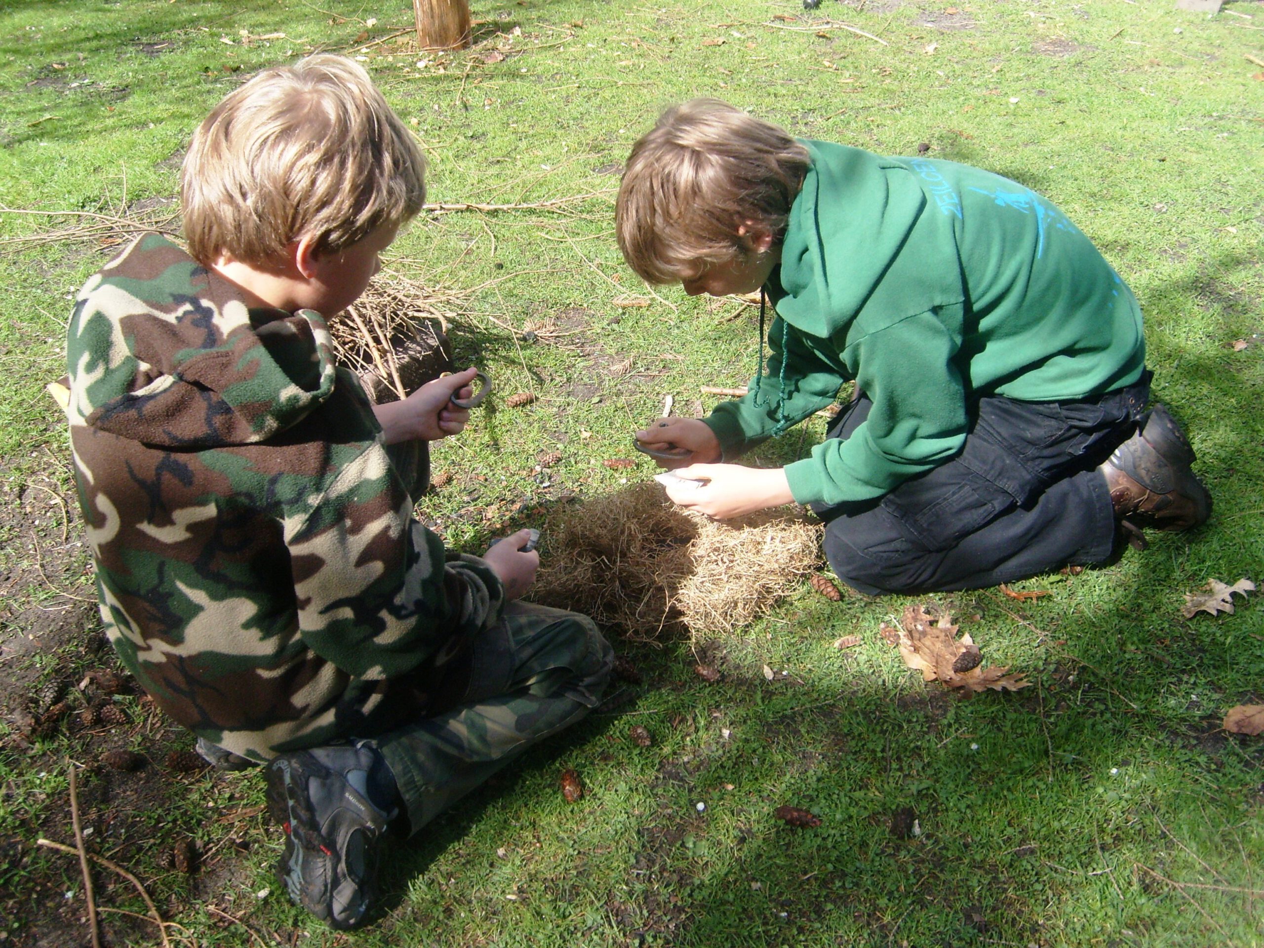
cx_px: 632
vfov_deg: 40.7
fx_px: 1278
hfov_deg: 52.6
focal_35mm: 35
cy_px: 474
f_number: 7.1
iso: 80
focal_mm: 5.8
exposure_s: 1/125
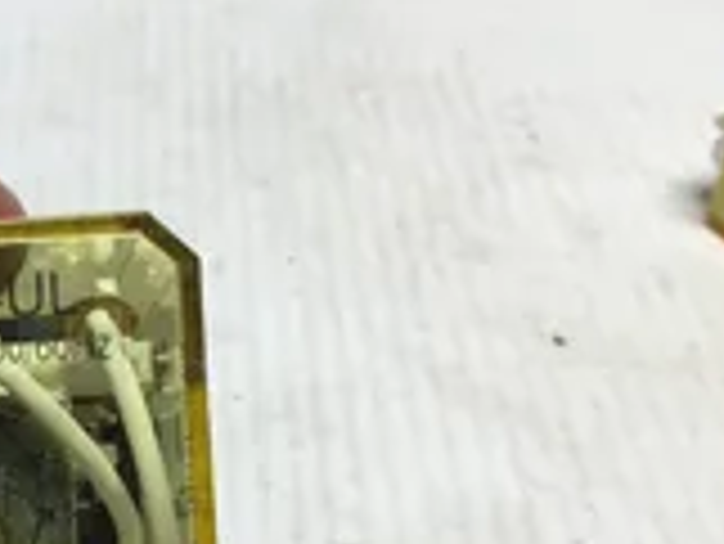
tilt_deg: -40.6
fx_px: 1612
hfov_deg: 23.5
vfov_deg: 18.9
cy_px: 454
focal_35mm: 77
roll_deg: -0.3
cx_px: -108
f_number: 2.4
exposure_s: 1/120
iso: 32
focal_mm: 3.3
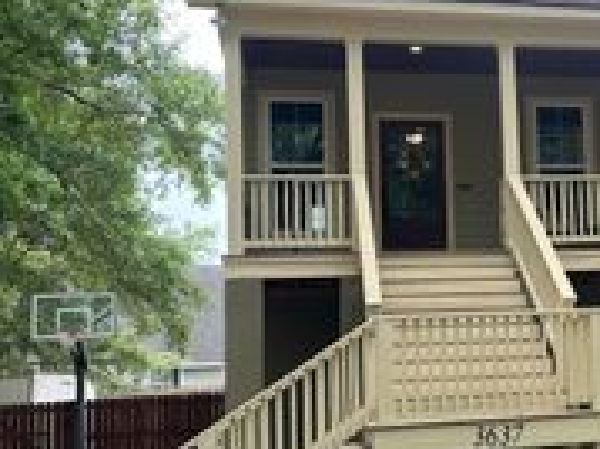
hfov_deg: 27.1
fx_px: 1161
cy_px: 219
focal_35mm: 67
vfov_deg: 21.9
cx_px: 623
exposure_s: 1/262
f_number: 1.78
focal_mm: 6.86
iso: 80
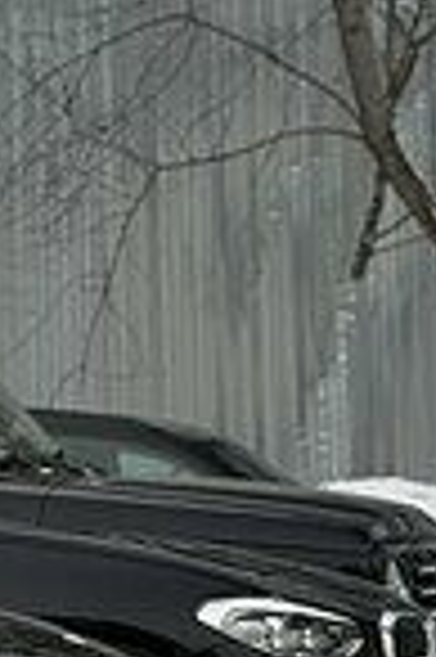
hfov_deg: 4.4
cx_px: 1191
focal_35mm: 301
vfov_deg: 6.8
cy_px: 765
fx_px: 5481
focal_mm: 9
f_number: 2.8
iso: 25
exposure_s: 1/100
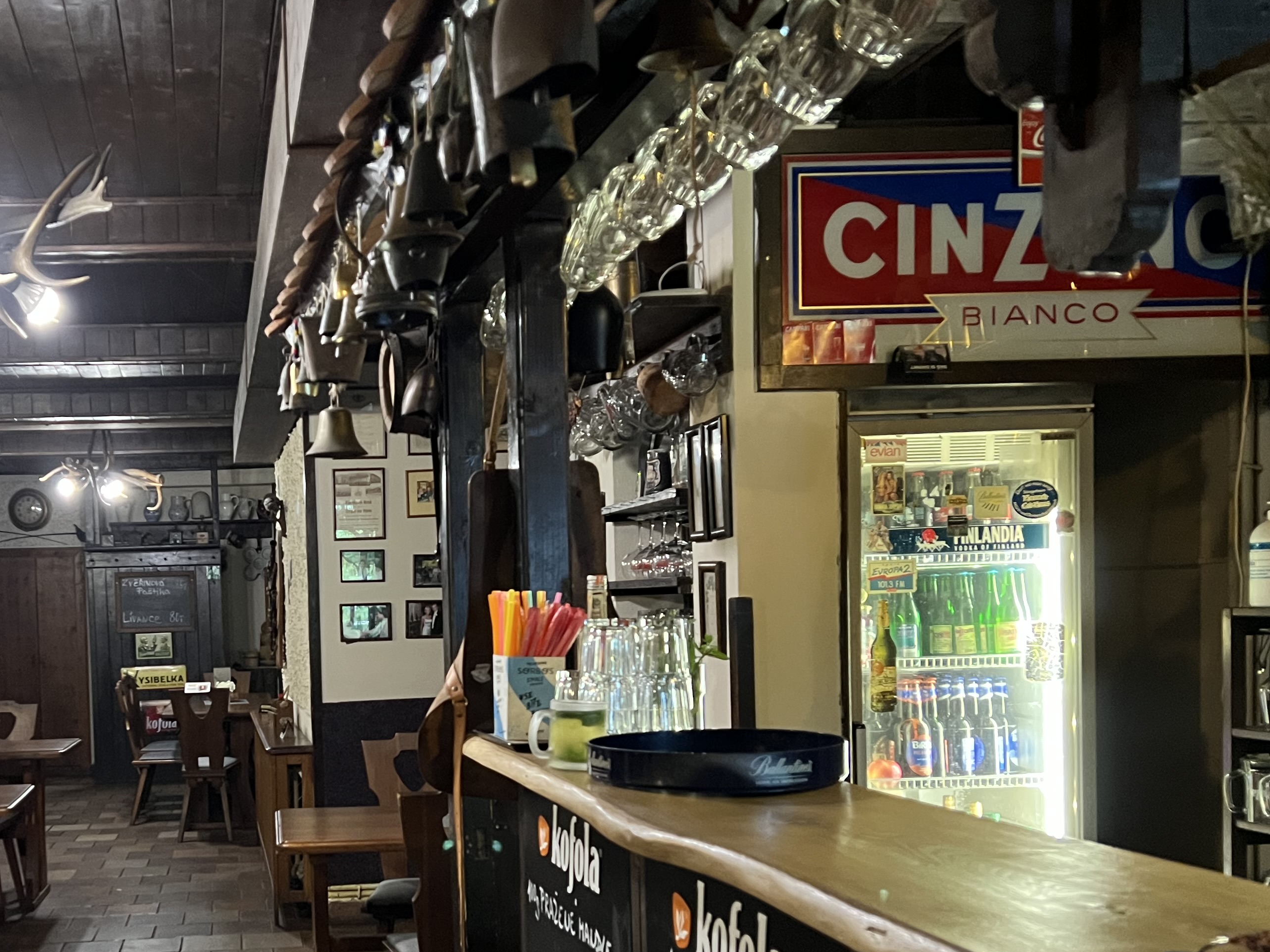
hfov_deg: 44.0
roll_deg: +0.8
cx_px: 293
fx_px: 1504
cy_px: 661
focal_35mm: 41
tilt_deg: -3.4
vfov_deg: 34.7
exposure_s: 1/33
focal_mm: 5.7
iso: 500
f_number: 1.5
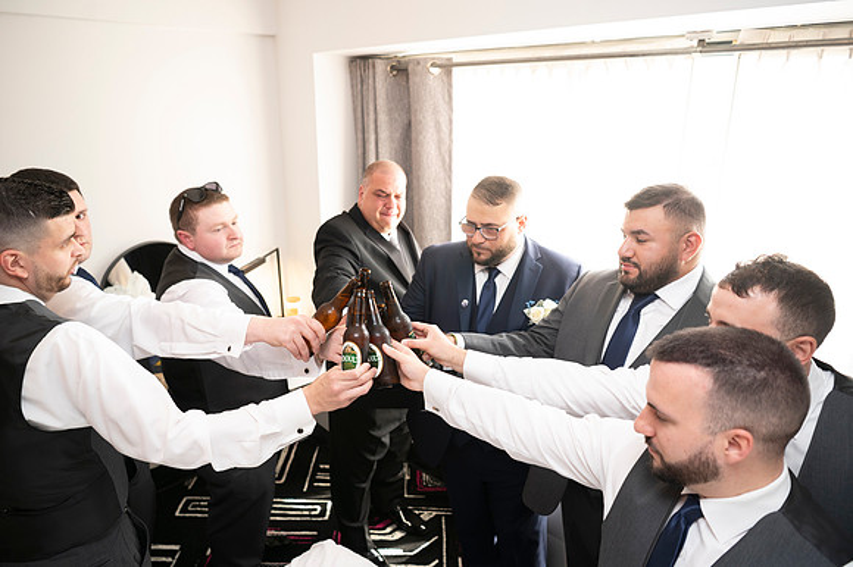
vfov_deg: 53.1
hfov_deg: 73.8
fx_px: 568
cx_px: 426
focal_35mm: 24
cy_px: 284
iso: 800
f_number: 2.8
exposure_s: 1/100
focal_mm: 24
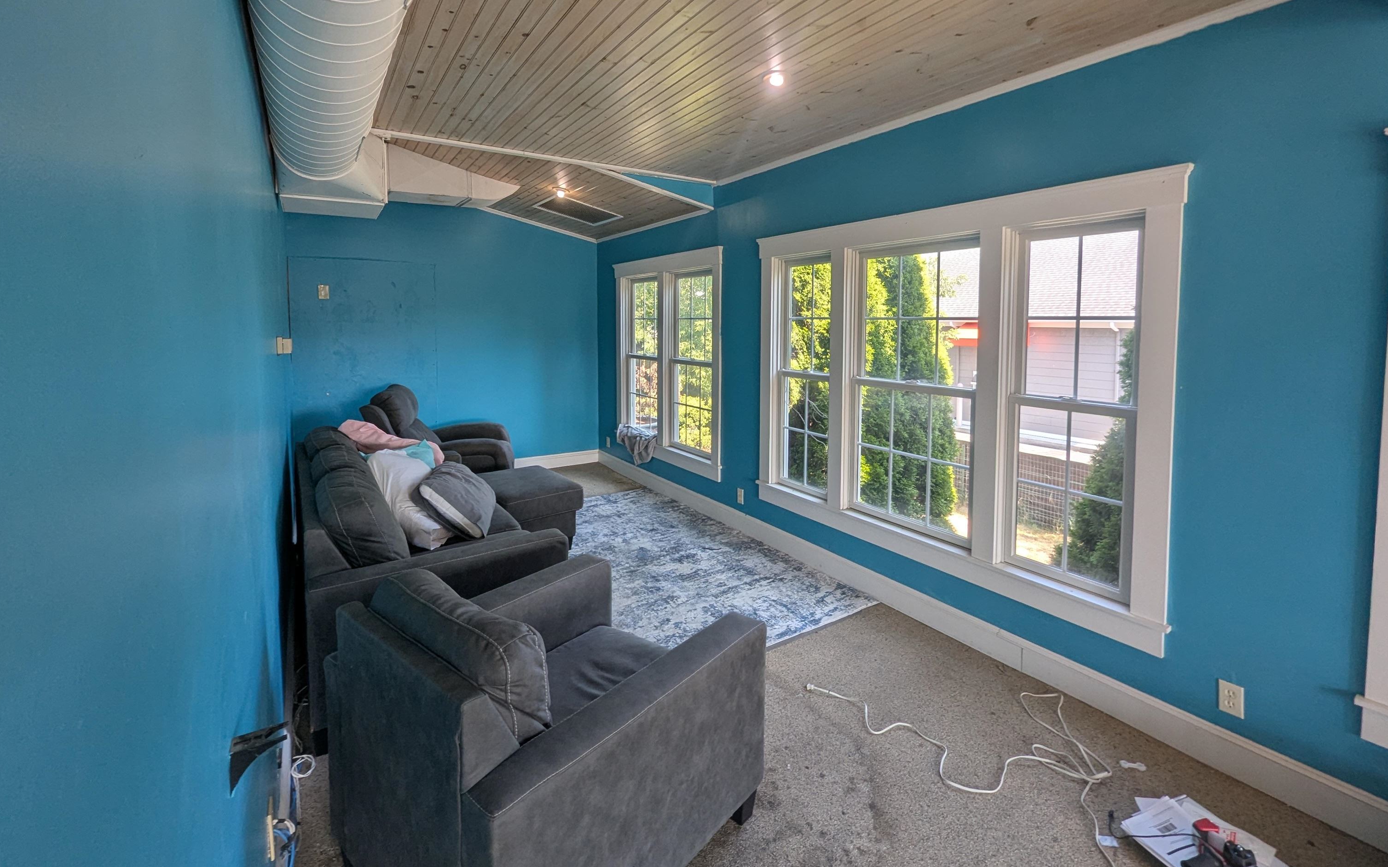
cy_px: 338
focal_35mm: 14
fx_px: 530
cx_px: 697
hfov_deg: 105.3
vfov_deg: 77.5
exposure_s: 1/120
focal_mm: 1.95
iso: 59
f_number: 2.2
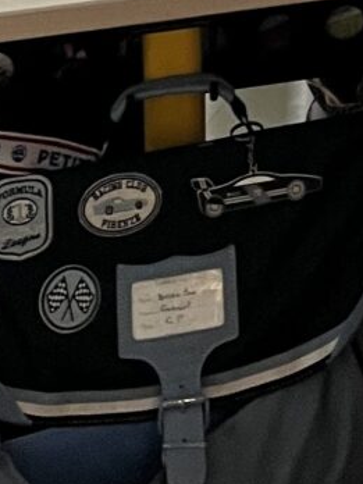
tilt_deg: -5.3
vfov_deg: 10.0
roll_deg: +0.6
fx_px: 2139
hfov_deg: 9.1
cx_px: 725
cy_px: -912
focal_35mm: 153
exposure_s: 1/60
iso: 80
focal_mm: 5.1
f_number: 1.6
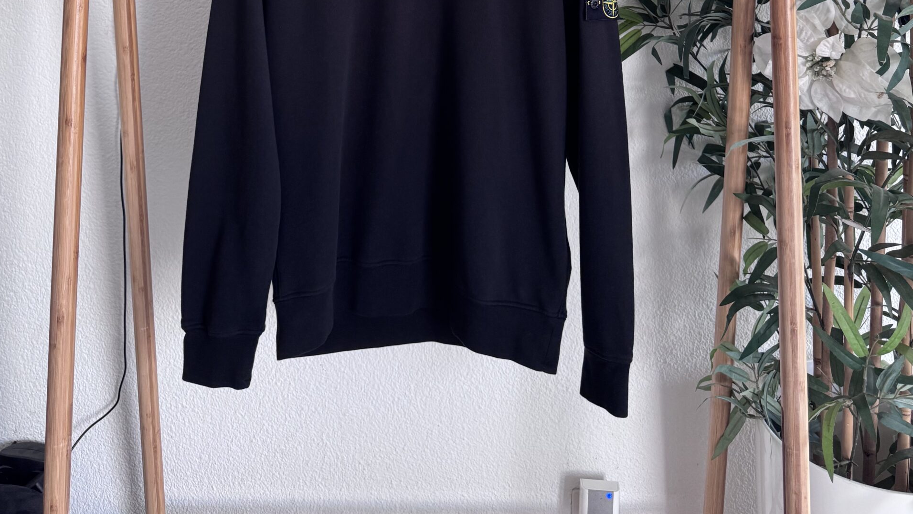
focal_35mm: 35
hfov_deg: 56.6
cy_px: -89
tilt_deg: -1.5
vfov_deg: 29.4
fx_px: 847
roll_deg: -0.4
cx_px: 455
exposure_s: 1/121
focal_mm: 6.76
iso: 200
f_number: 1.78
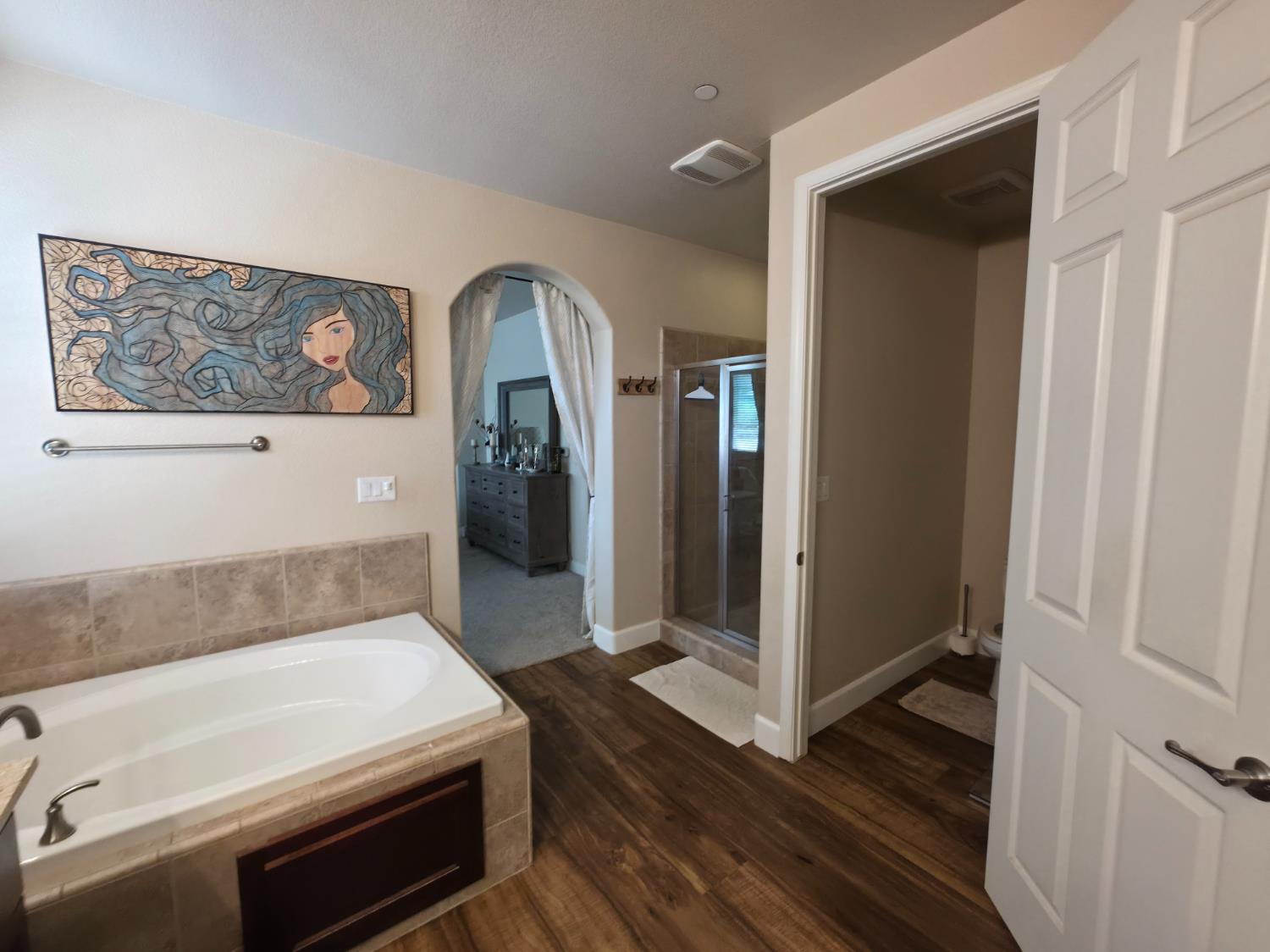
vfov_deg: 89.9
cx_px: 635
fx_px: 477
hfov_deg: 106.2
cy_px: 476
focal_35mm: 13
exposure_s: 1/61.3
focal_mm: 2.2
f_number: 1.9
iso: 100
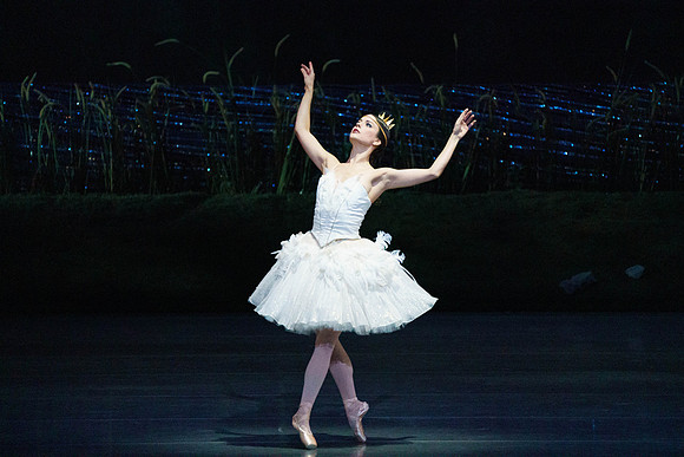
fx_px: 7601
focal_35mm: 400
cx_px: 342
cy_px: 228
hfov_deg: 5.2
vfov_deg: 3.4
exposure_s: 1/320
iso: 8000
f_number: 5.6
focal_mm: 400
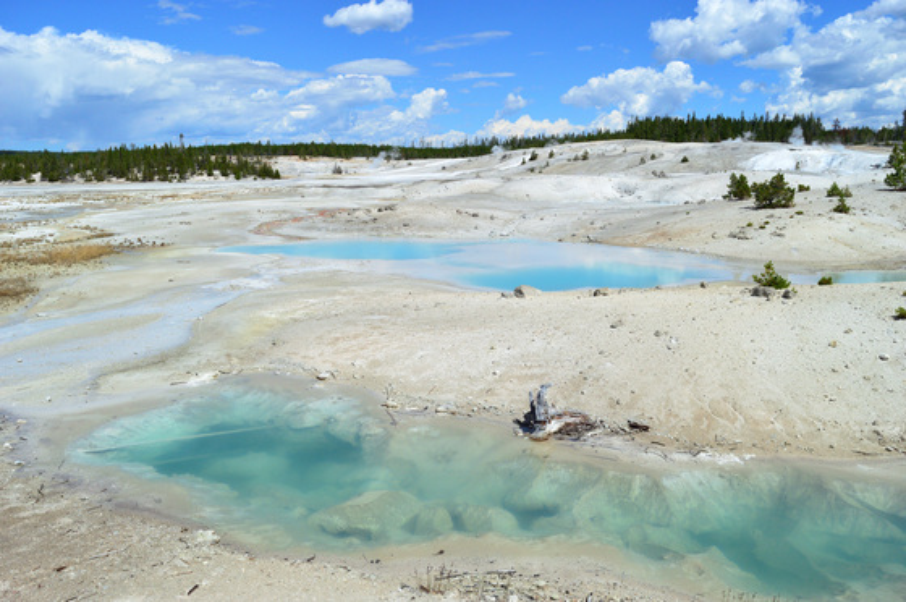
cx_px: 453
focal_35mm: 27
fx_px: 679
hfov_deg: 67.4
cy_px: 301
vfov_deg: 47.8
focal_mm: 18
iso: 360
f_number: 7.1
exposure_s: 1/2000
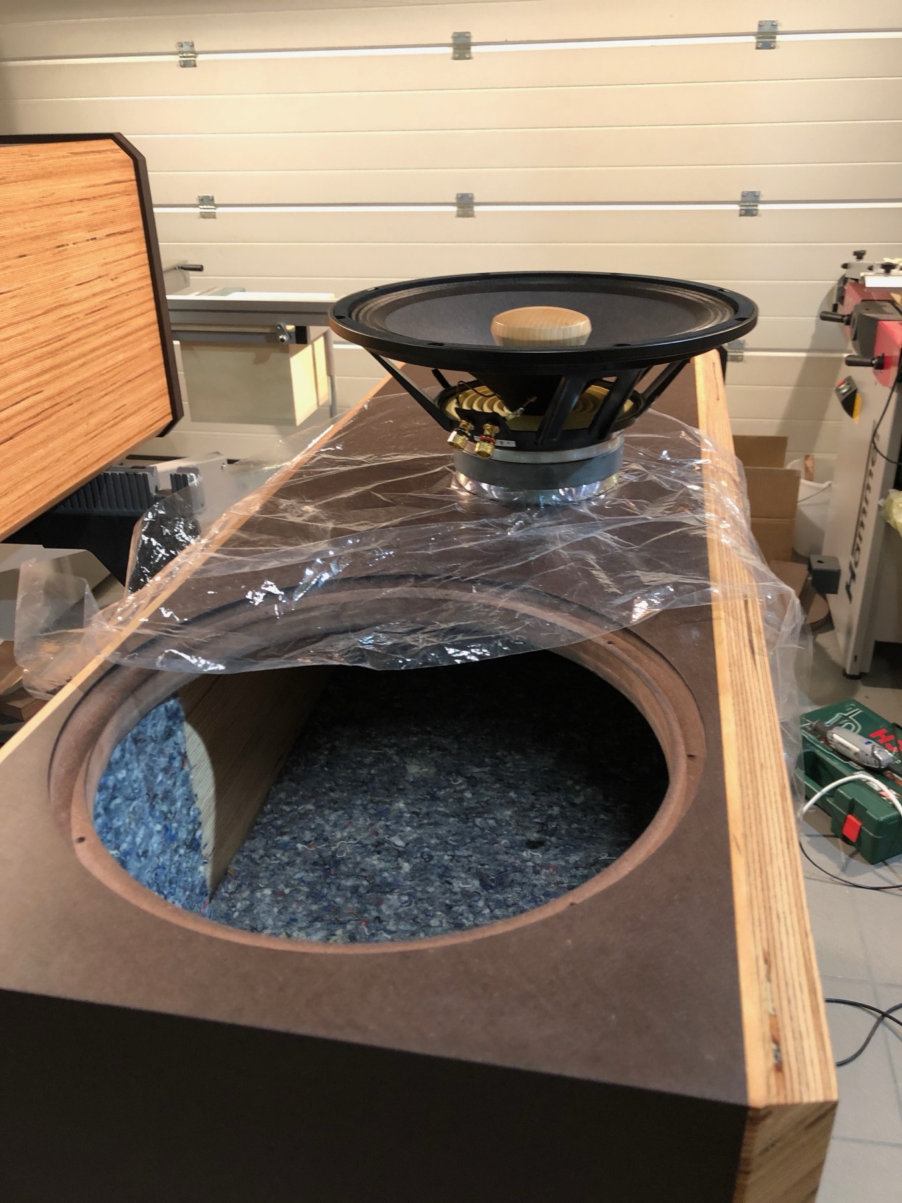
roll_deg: +2.0
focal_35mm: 28
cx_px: 451
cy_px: 602
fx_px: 973
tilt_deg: -25.8
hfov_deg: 49.7
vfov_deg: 63.4
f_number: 1.8
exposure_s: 1/17
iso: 50
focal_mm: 4
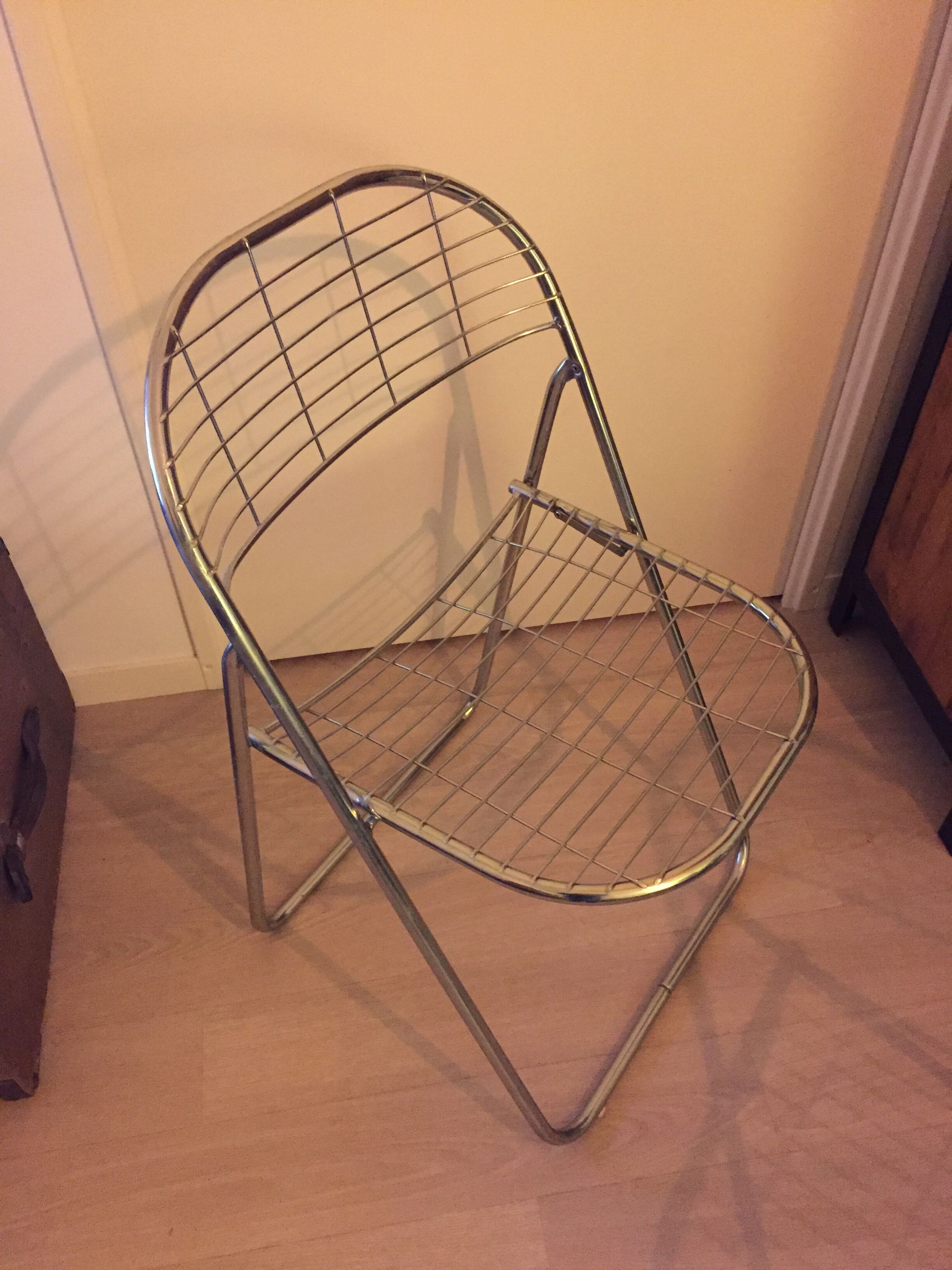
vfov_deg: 61.7
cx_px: 476
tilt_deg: -45.7
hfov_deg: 48.2
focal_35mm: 29
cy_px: 635
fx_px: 1063
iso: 400
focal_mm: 4.15
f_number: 2.2
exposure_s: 1/17
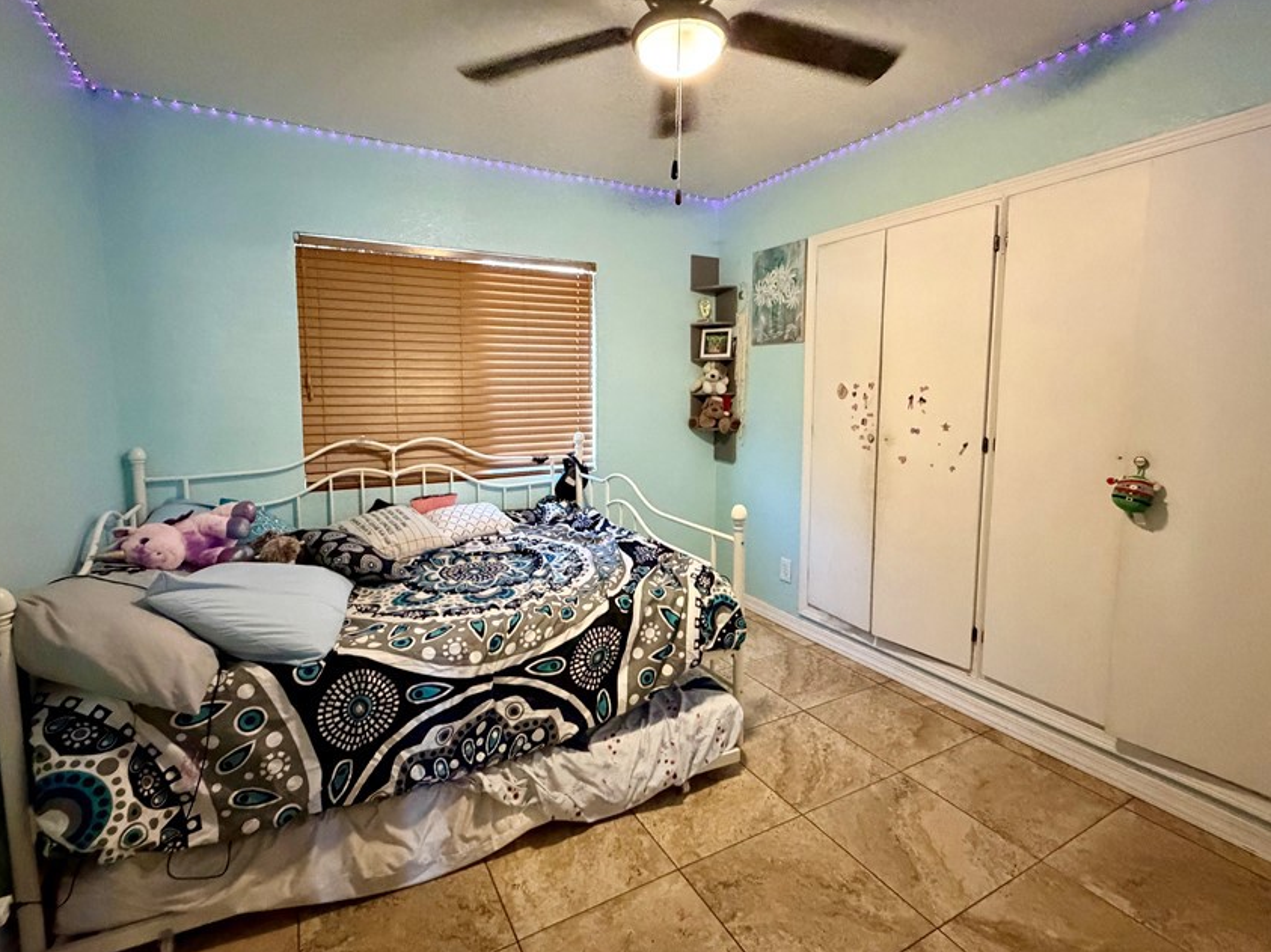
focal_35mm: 17
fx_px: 624
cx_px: 635
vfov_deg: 74.7
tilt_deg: -6.2
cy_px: 450
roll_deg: +0.2
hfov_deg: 91.0
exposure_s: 1/60
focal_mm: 2.22
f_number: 2.2
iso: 1250
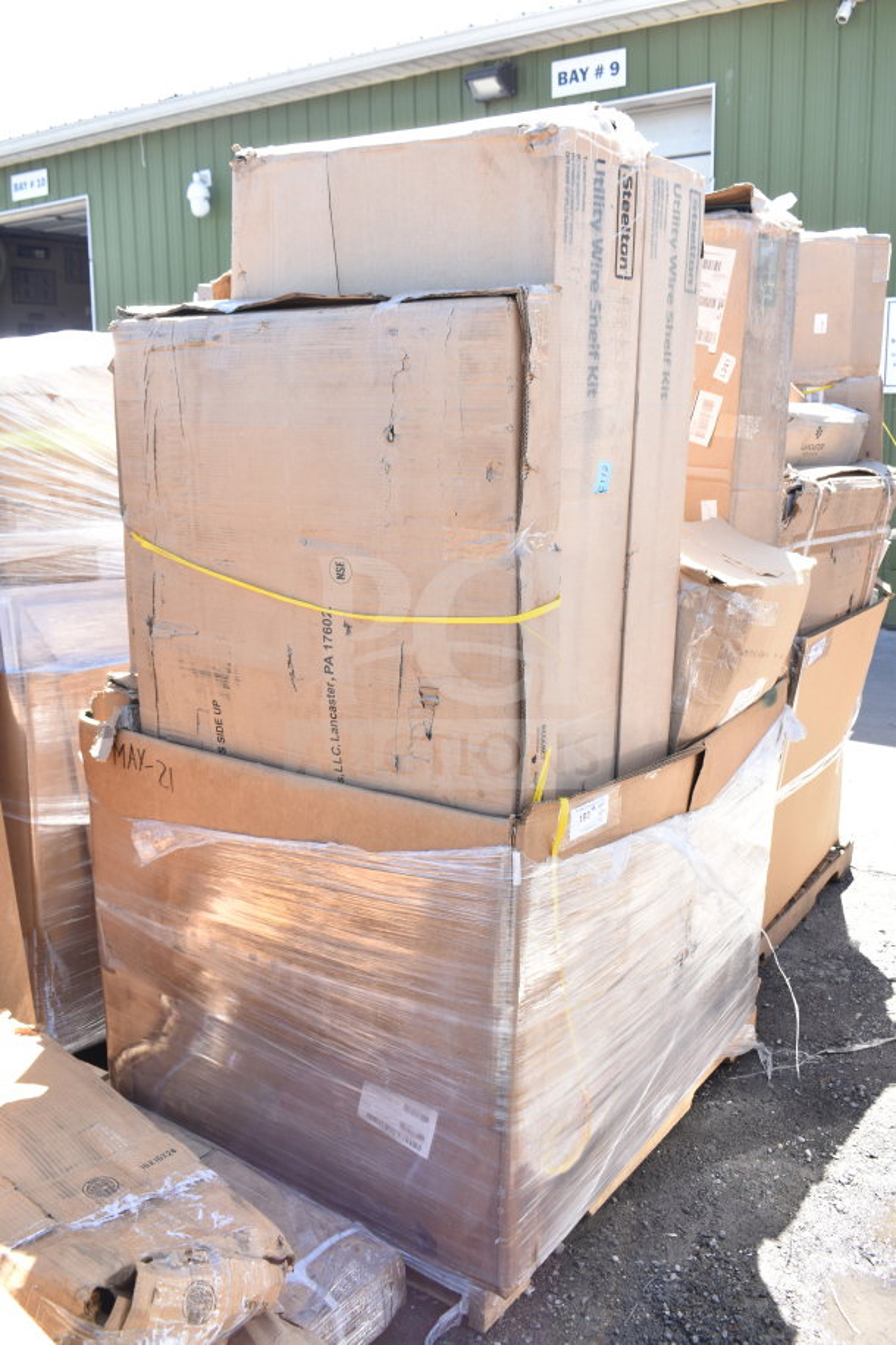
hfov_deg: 41.7
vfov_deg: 59.5
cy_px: 672
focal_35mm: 32
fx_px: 1176
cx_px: 448
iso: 200
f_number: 5.6
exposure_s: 1/125
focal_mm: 21
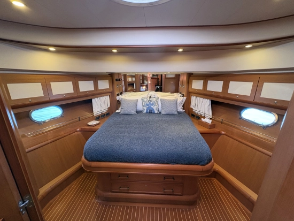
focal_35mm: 14
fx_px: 119
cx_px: 147
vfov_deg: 85.7
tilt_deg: -14.7
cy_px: 110
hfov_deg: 102.0
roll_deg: +0.1
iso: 250
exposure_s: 1/60
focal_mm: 2.22
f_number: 2.2
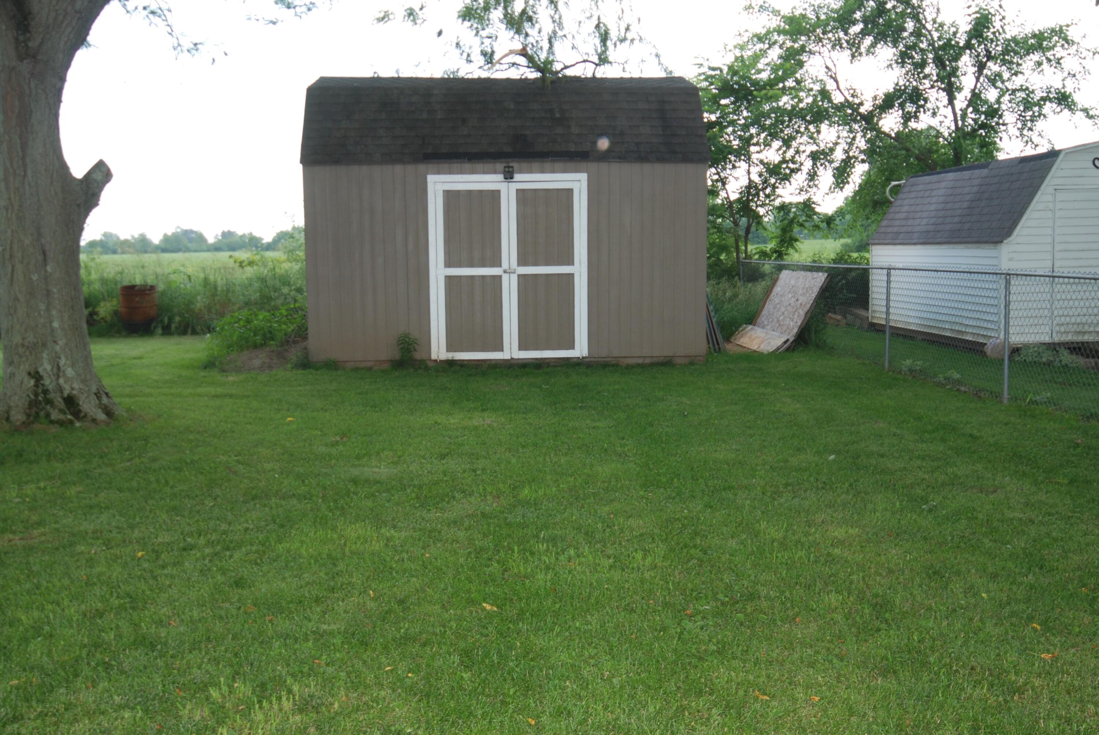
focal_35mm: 33
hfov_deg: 57.2
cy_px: 368
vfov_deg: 40.1
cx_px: 550
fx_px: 1008
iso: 200
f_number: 5.6
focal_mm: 22
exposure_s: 1/60
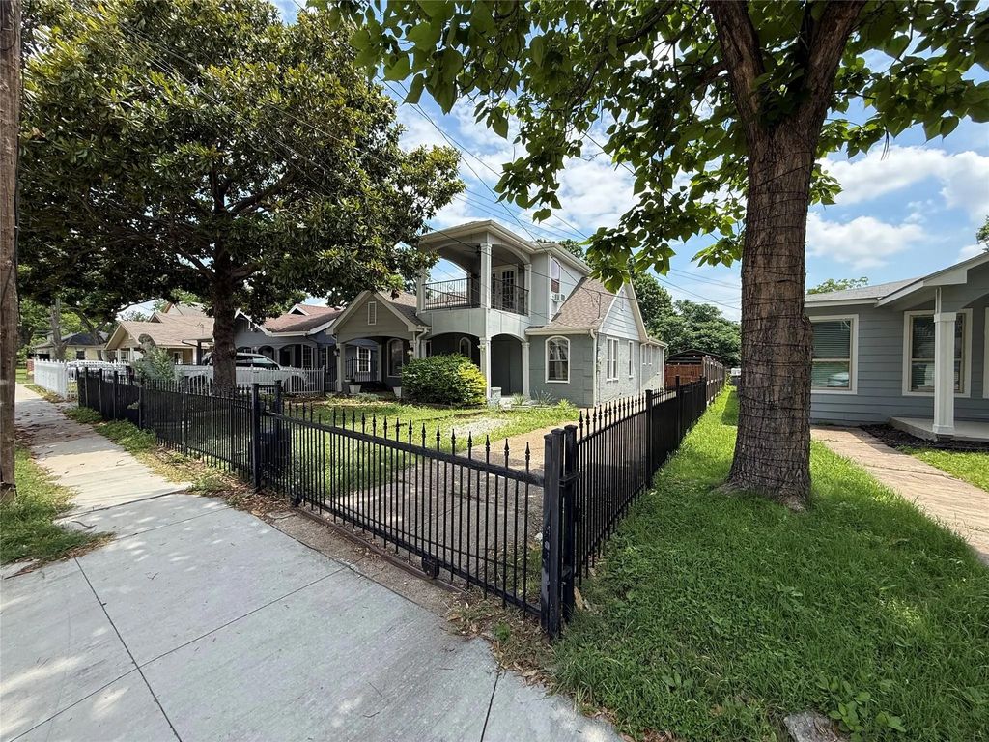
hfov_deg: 102.1
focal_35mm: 14
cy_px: 371
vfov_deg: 85.7
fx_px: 400
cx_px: 494
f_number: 2.2
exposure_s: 1/1189
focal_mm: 2.22
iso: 64
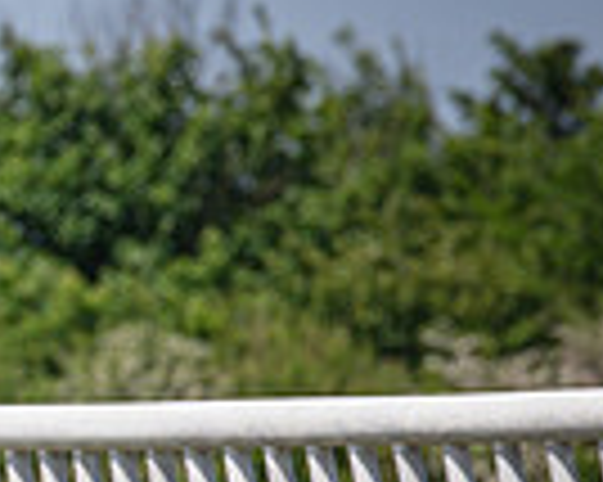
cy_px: 629
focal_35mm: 809
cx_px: -576
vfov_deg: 1.9
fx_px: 14427
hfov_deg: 2.4
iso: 200
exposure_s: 1/3200
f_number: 4
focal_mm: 115
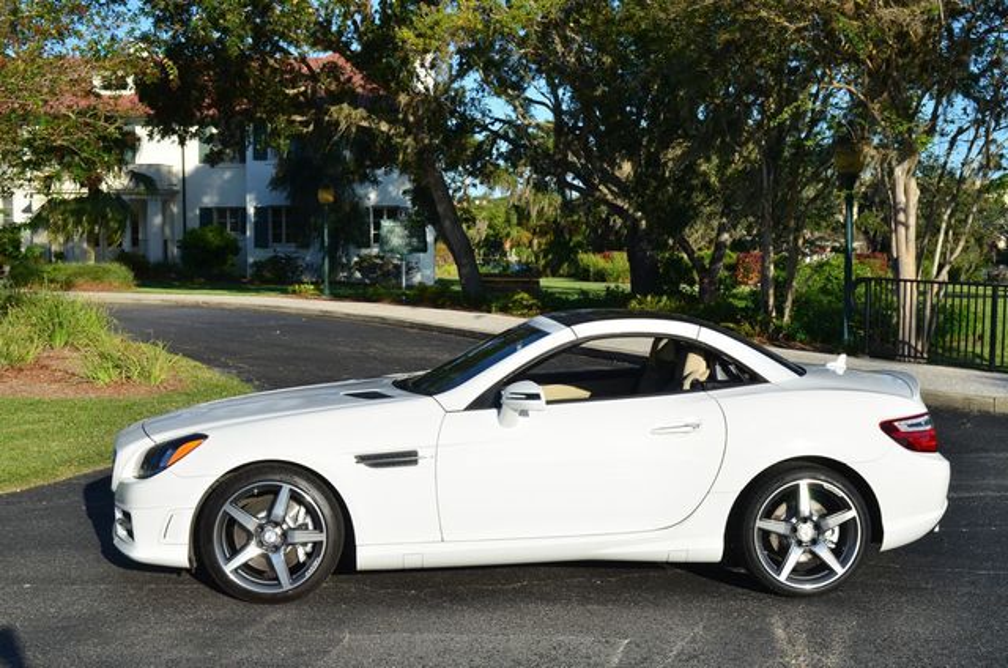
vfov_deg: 28.0
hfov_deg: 41.2
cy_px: 334
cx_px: 504
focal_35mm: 48
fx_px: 1341
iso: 100
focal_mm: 32
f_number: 11
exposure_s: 1/125
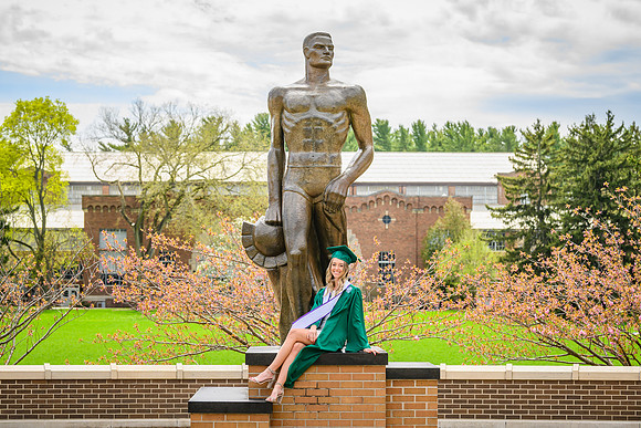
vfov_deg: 16.0
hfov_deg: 23.8
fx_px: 1522
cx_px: 322
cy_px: 214
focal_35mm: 85
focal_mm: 85
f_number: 5.6
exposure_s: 1/1000
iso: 400
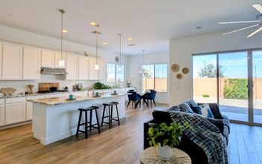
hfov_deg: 91.0
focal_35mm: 18
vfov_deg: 64.9
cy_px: 76
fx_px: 128
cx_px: 139
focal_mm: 2.02
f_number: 1.7
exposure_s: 1/699
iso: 48
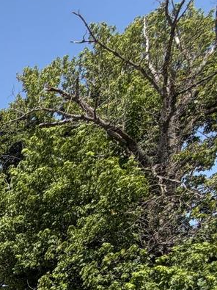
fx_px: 427
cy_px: 363
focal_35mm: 51
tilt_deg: -4.1
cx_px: -218
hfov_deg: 18.5
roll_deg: -0.2
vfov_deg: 30.6
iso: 25
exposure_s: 1/770
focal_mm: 2.22
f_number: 2.2
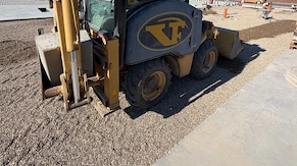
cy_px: 32
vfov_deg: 50.0
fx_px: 165
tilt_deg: -14.9
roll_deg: -3.1
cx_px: 151
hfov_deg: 83.9
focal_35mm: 21
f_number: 2.2
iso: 25
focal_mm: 2.22
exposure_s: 1/770
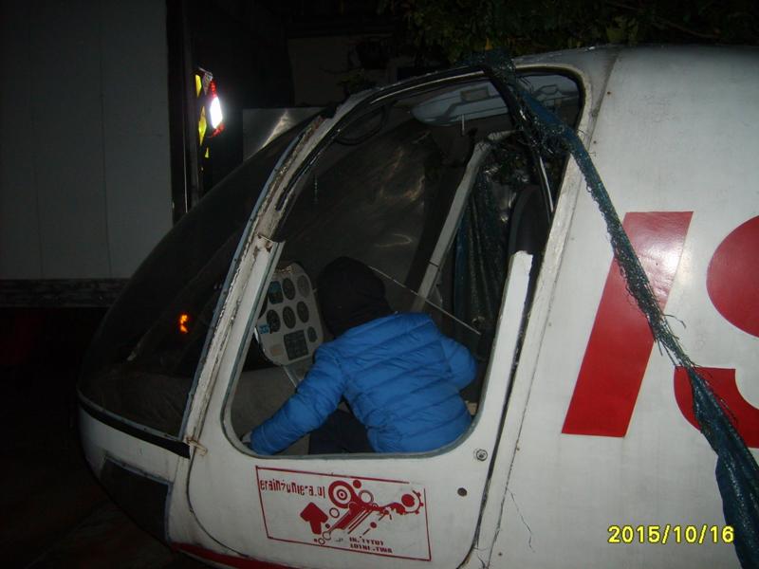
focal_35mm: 35
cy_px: 284
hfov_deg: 52.6
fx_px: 767
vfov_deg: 40.7
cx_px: 380
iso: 100
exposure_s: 1/45
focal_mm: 5.8
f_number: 2.8
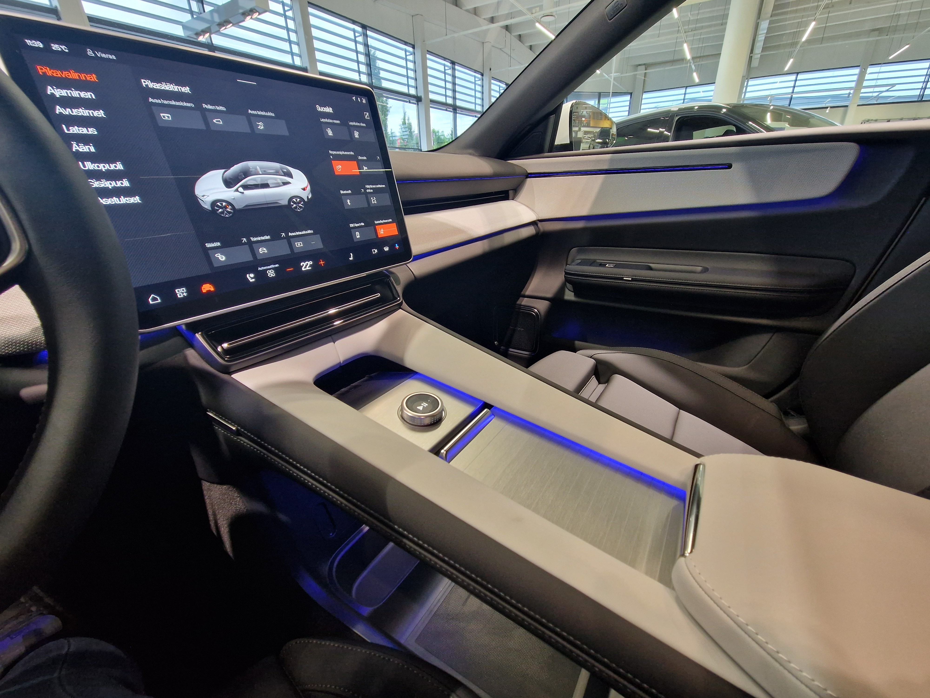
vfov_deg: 89.9
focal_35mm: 13
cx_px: 465
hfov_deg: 106.2
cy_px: 349
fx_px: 349
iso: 200
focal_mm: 2.2
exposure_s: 1/50
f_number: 2.2
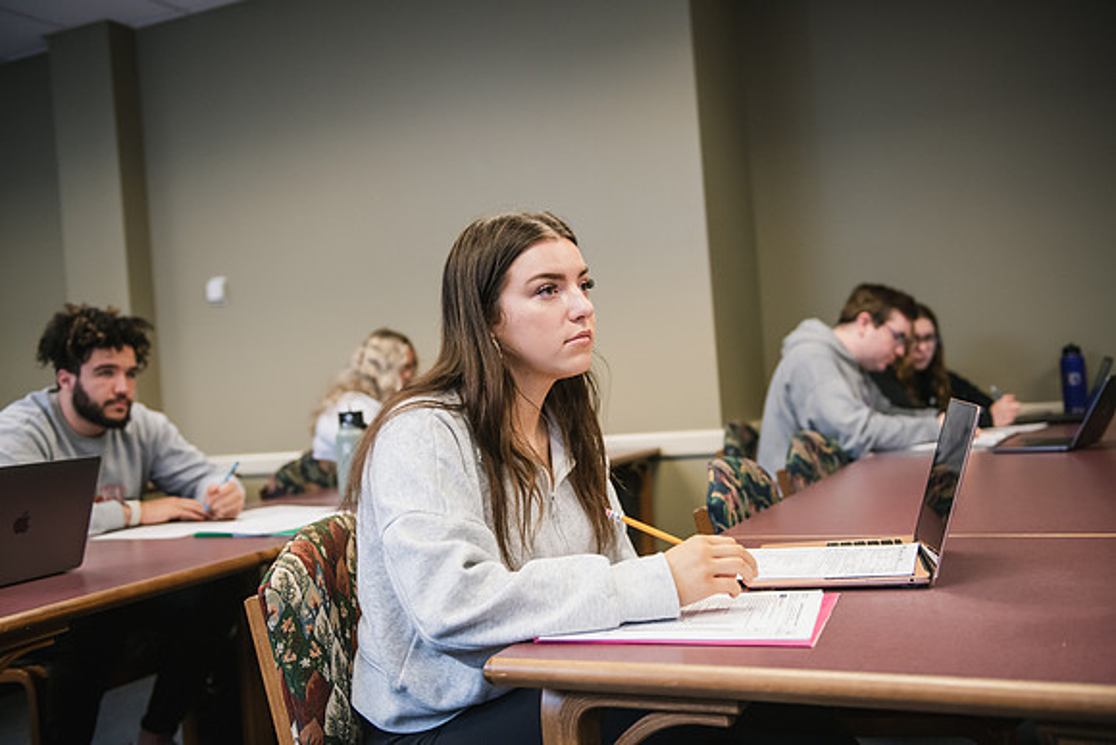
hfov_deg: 53.1
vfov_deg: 36.9
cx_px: 558
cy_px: 372
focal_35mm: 36
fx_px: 1116
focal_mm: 36
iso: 1250
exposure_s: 1/200
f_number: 2.8
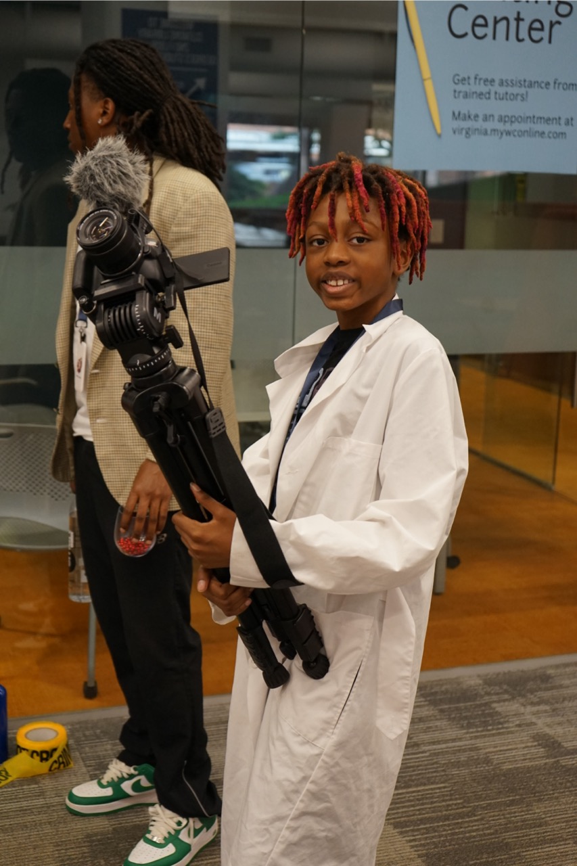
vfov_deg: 39.6
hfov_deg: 27.0
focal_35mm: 50
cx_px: 288
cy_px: 433
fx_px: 1202
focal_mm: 50
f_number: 4.5
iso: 1600
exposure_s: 1/160
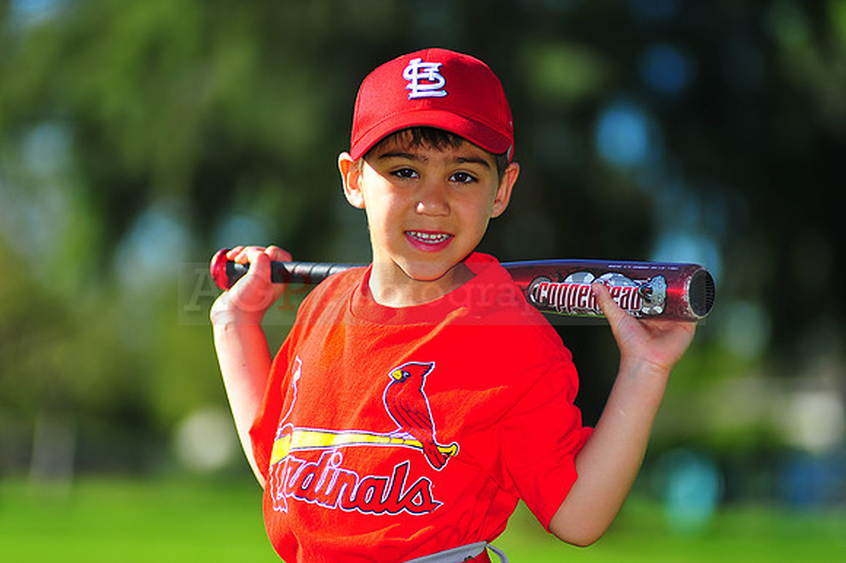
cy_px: 282
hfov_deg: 11.4
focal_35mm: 180
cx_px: 423
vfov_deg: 7.6
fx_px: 4227
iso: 200
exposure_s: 1/1600
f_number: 3.5
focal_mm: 180
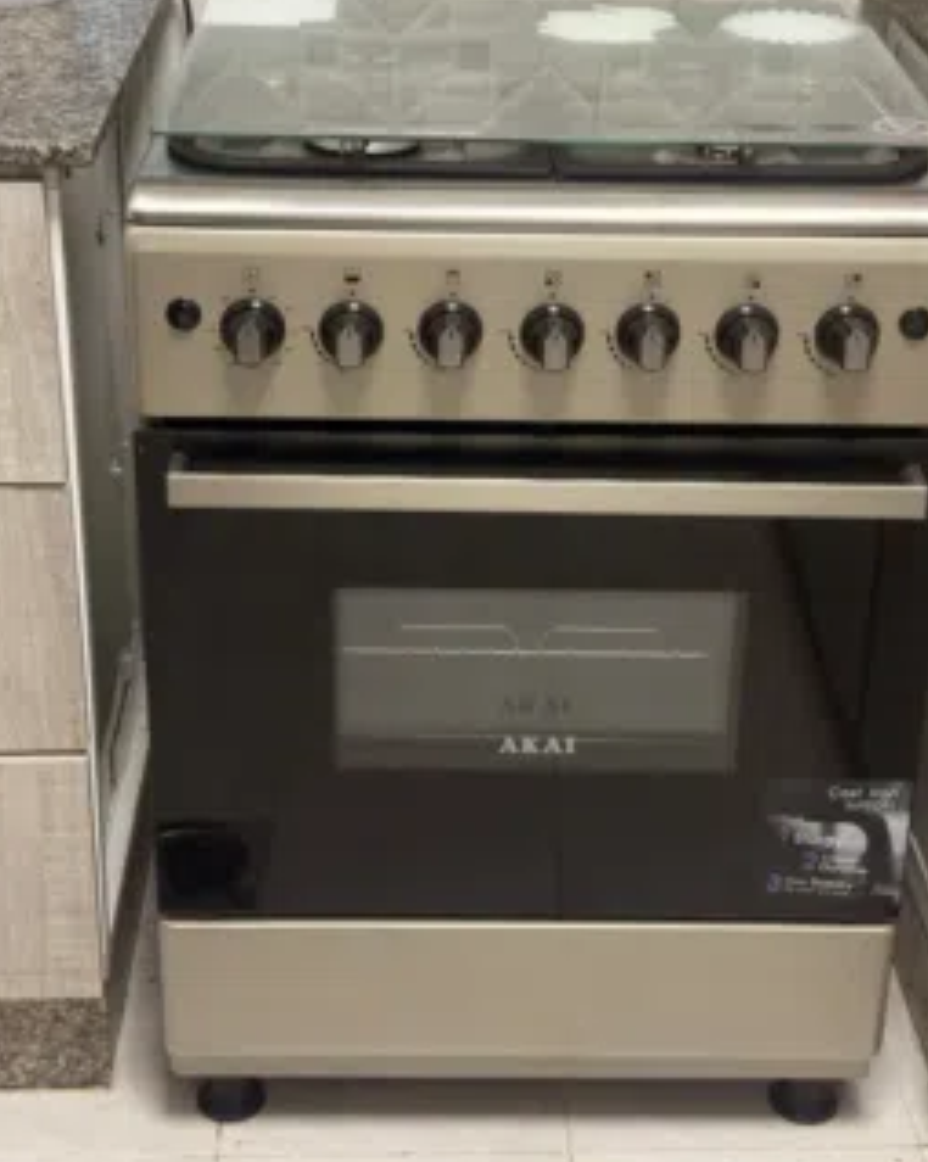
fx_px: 2028
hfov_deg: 25.8
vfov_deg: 31.9
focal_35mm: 59
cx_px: 497
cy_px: 457
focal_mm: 6.76
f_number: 1.78
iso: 160
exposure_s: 1/50
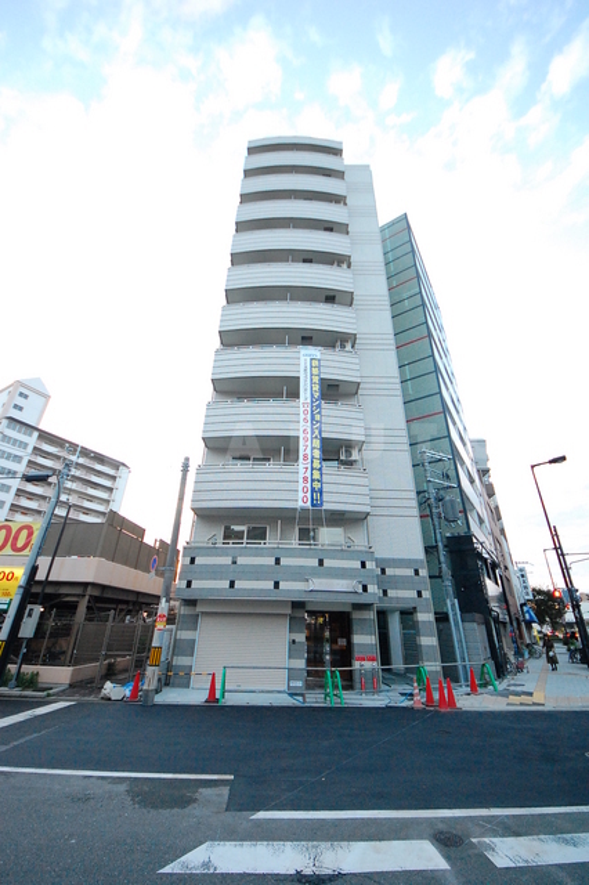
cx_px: 294
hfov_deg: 83.2
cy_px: 442
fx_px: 332
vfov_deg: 106.3
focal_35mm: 14
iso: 1600
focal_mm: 9
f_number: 5
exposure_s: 1/100
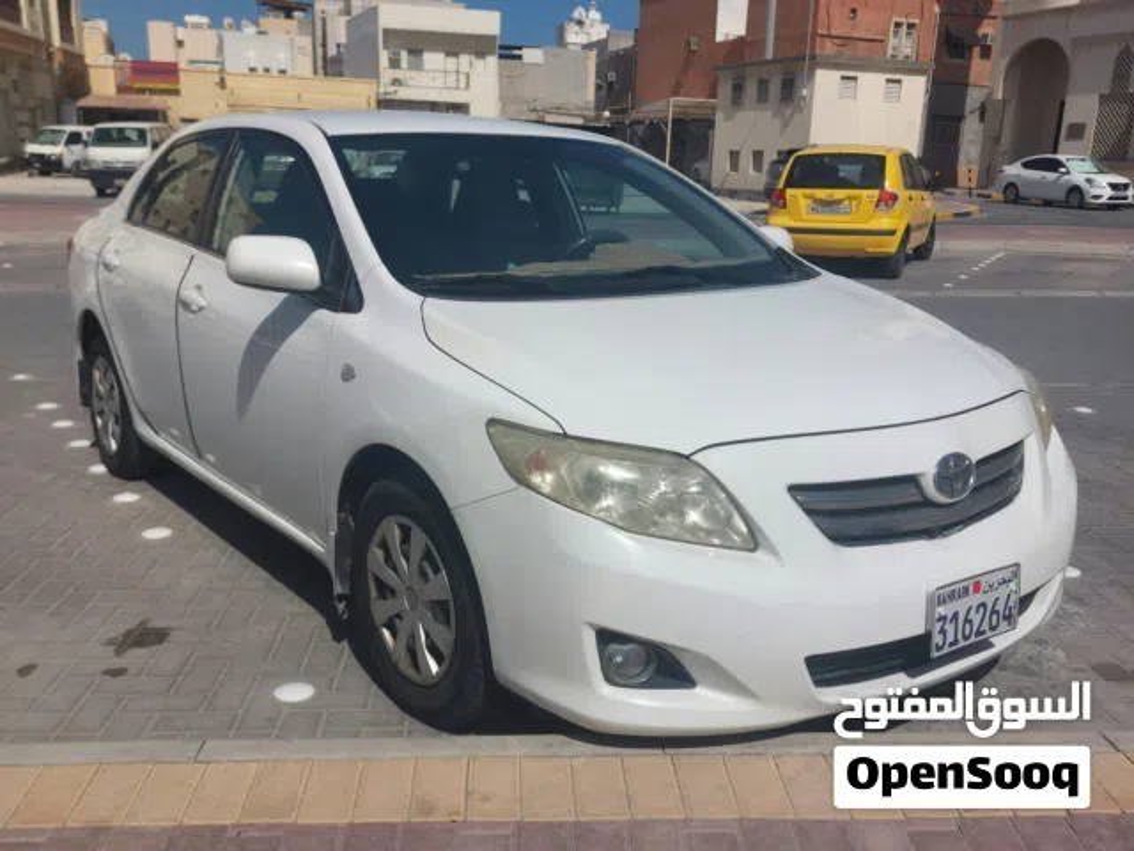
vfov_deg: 54.9
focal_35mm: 25
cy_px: 426
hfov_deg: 69.4
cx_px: 567
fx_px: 819
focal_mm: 5.23
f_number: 1.8
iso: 25
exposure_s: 1/5000
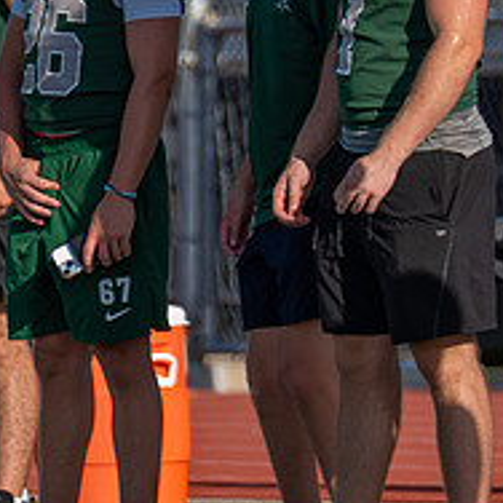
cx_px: 139
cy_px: 159
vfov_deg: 1.0
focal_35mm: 1756
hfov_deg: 1.0
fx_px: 28868
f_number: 2.8
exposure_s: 1/3200
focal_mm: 200
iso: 160
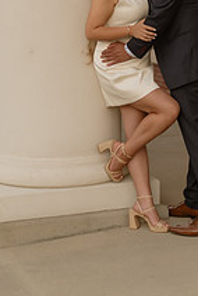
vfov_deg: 18.9
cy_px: 27
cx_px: 120
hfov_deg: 13.0
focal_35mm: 106
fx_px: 872
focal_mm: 50
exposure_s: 1/250
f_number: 1.4
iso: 250
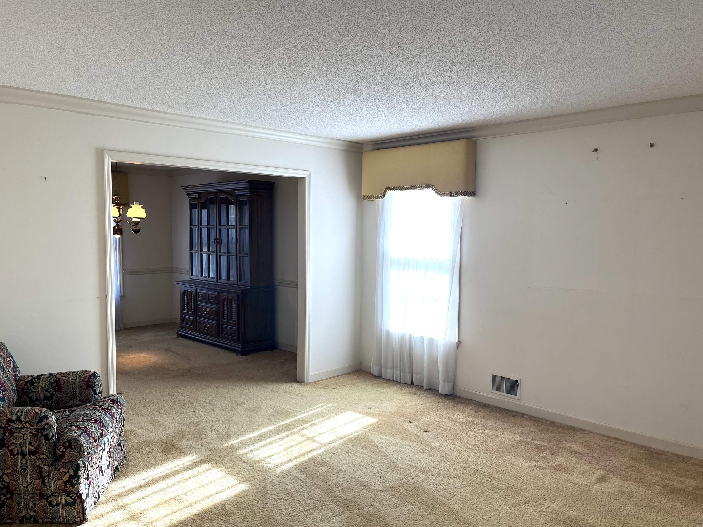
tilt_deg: -4.3
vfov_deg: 51.4
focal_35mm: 27
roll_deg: +0.3
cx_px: 342
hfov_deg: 65.3
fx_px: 548
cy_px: 265
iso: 32
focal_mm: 5.1
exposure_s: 1/146
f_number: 1.6
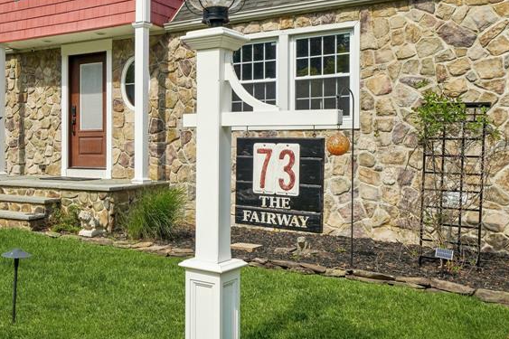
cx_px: 143
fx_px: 565
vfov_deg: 33.4
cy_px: 170
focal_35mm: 40
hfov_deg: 47.1
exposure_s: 1/200
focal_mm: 22
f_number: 11
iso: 100
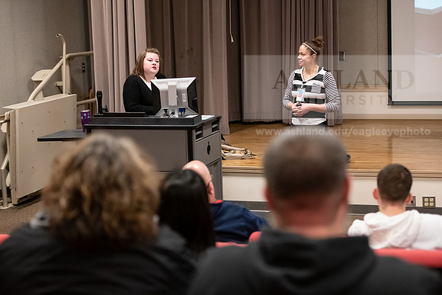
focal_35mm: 70
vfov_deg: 19.5
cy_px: 148
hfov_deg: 28.8
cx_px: 221
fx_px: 860
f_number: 3.2
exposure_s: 1/200
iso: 2500
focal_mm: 70
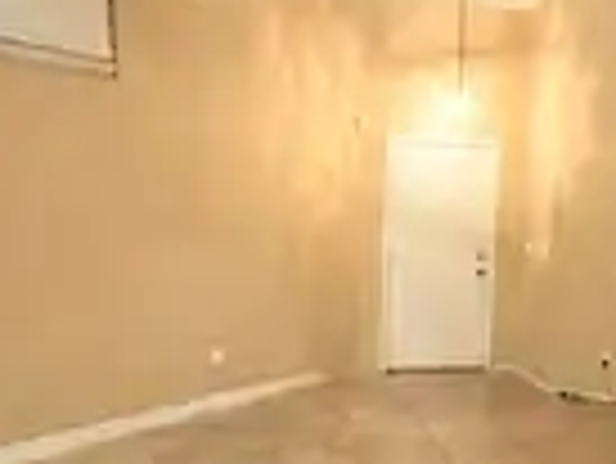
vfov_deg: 37.7
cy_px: 270
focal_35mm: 38
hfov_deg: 48.7
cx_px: 369
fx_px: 677
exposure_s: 1/60
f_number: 2.2
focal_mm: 2.2
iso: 1250
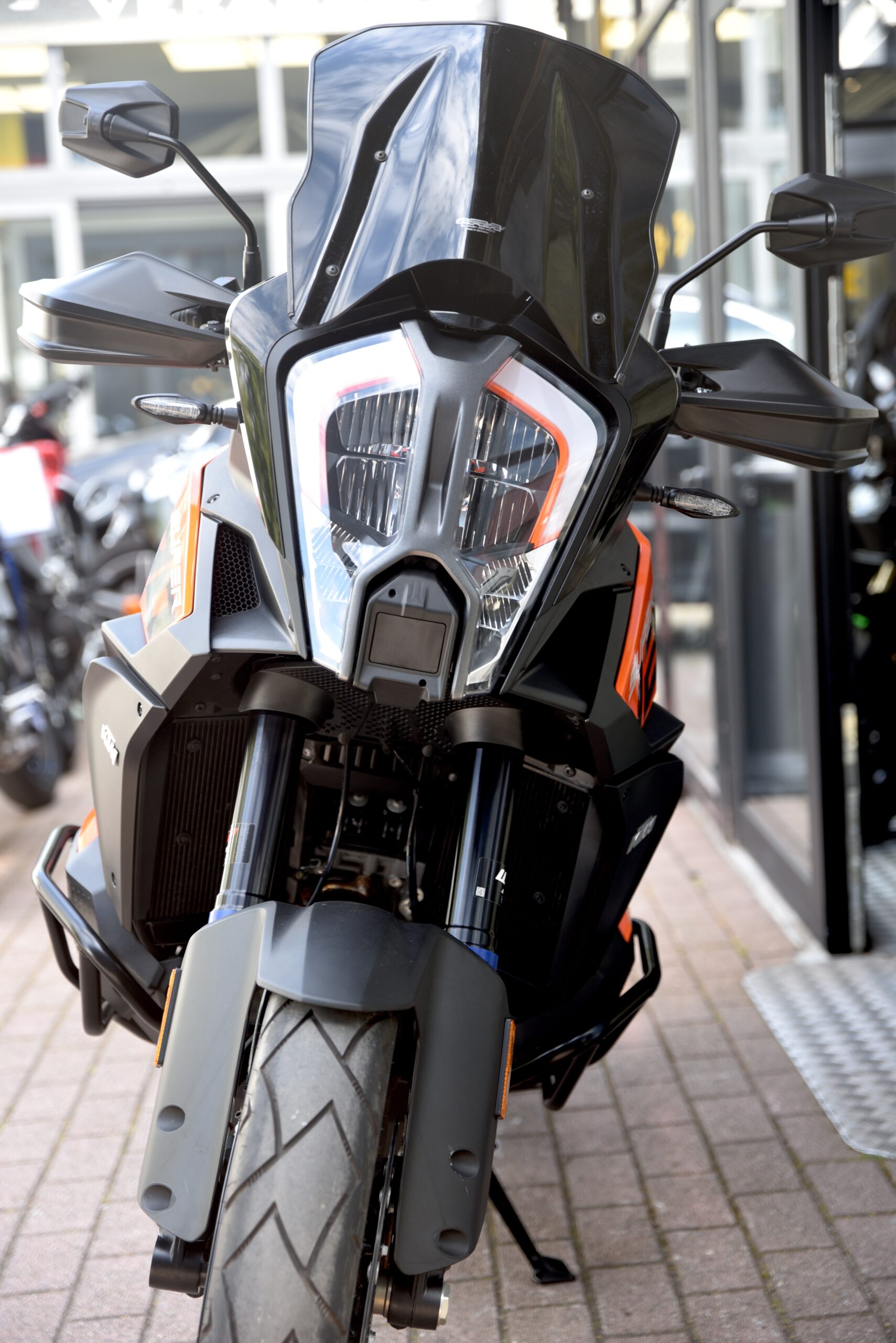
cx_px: 448
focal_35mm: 66
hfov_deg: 20.6
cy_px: 672
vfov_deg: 30.5
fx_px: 2461
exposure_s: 1/60
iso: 100
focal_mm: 66
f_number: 3.2
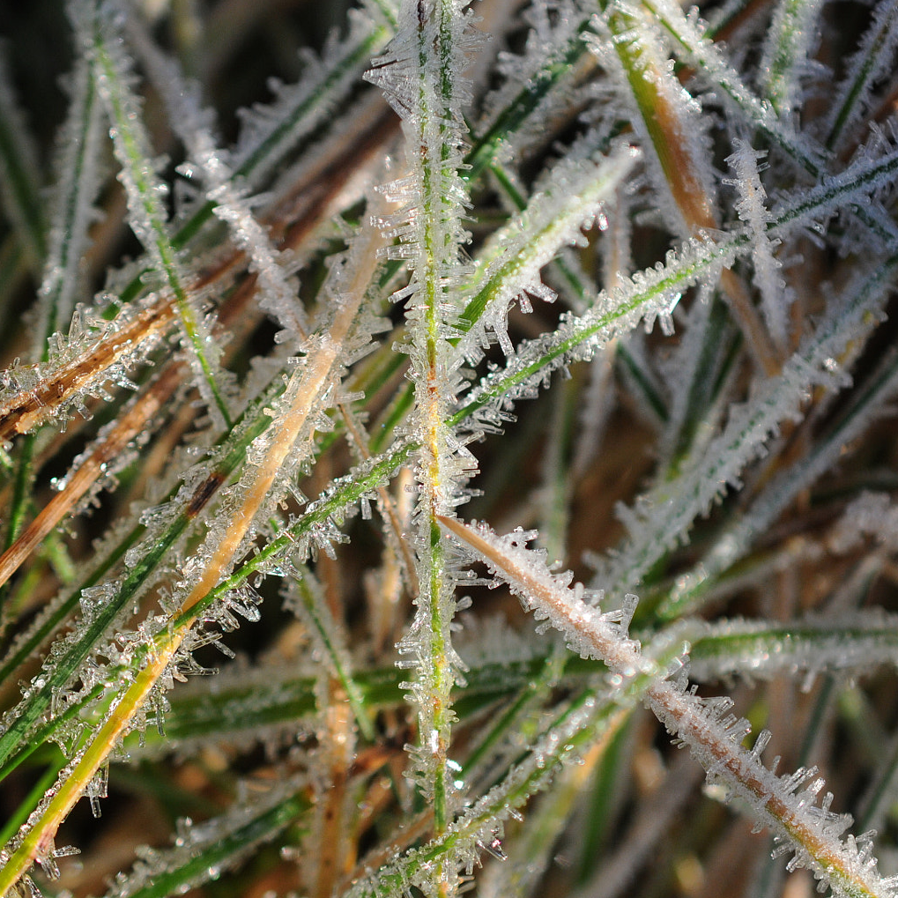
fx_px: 2348
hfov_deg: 21.7
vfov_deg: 21.7
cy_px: 453
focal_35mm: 80
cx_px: 456
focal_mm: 40
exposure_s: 1/2500
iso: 400
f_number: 3.2
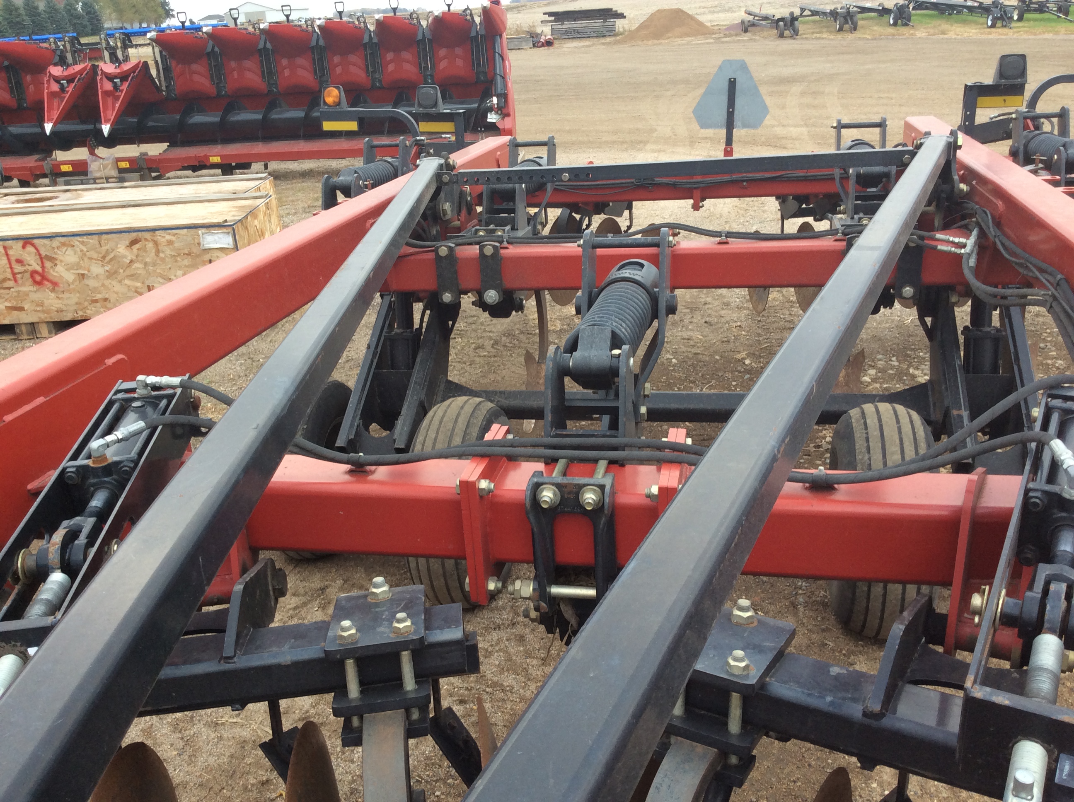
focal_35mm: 32
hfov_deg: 56.9
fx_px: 991
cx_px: 537
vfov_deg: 44.1
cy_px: 401
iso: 32
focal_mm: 3.3
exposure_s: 1/123
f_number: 2.4
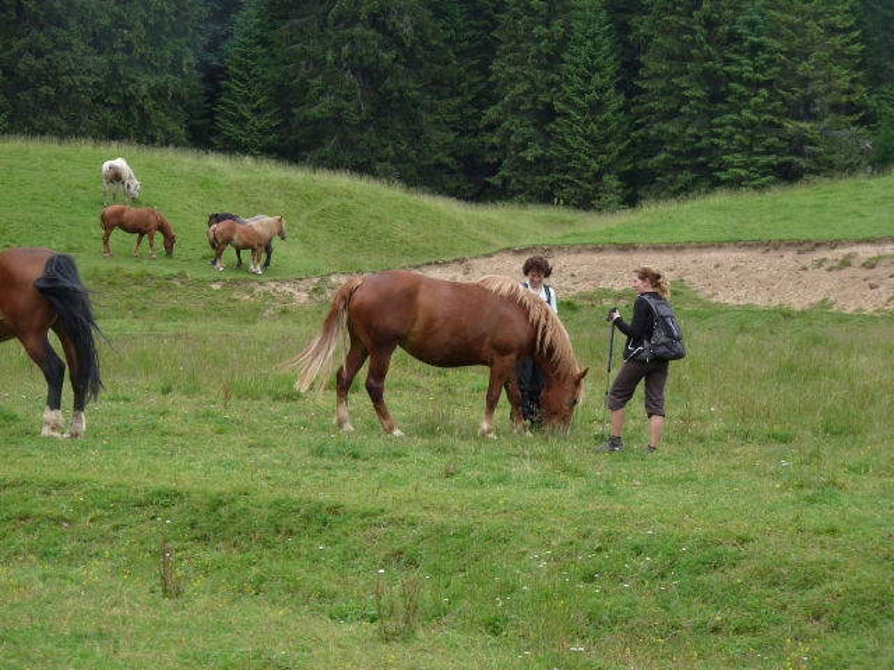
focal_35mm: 146
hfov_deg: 13.5
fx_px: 3771
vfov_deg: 10.2
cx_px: 447
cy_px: 335
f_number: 4
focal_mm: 26
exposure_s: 1/250
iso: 100
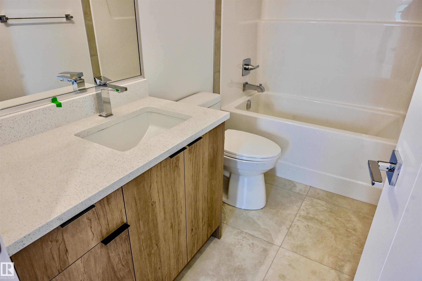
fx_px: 281
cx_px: 211
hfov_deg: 73.7
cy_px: 140
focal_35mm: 24
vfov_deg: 53.1
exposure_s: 1/200
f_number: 7.1
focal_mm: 24
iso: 1600
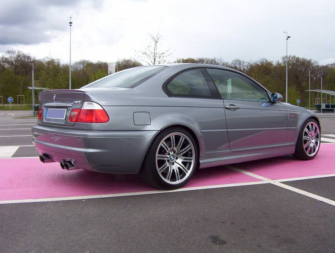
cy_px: 126
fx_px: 349
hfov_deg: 51.2
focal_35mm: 36
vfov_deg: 39.8
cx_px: 168
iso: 100
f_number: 2.76
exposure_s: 1/779
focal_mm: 5.54
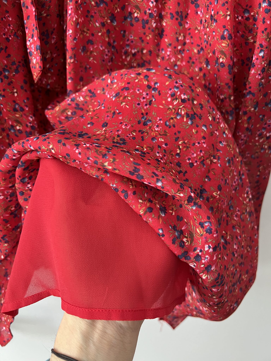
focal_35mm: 26
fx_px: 271
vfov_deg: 67.3
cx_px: 136
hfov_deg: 53.1
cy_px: 180
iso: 250
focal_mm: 5.7
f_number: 1.5
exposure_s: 1/60
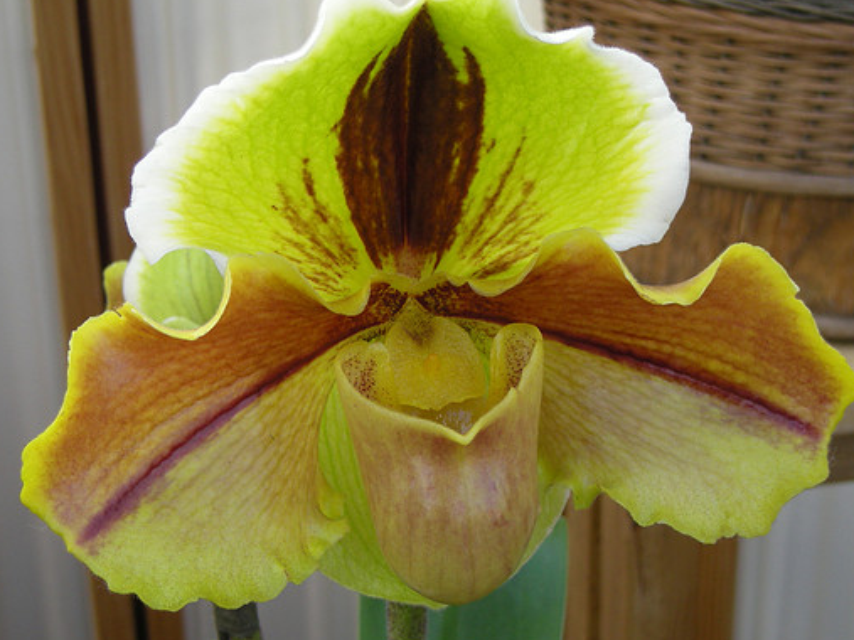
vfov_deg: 17.0
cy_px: 316
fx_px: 2146
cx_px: 411
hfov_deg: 22.5
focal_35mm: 87
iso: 66
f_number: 3.9
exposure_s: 1/55
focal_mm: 12.3
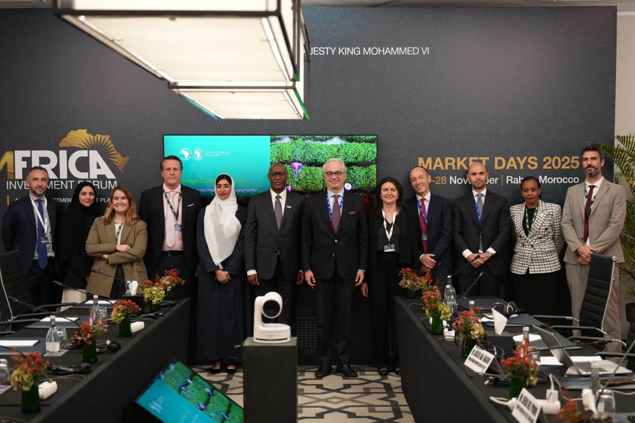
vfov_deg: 26.2
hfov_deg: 38.4
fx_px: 910
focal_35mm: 52
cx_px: 331
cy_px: 237
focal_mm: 42.5
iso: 2500
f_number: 2.8
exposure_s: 1/250
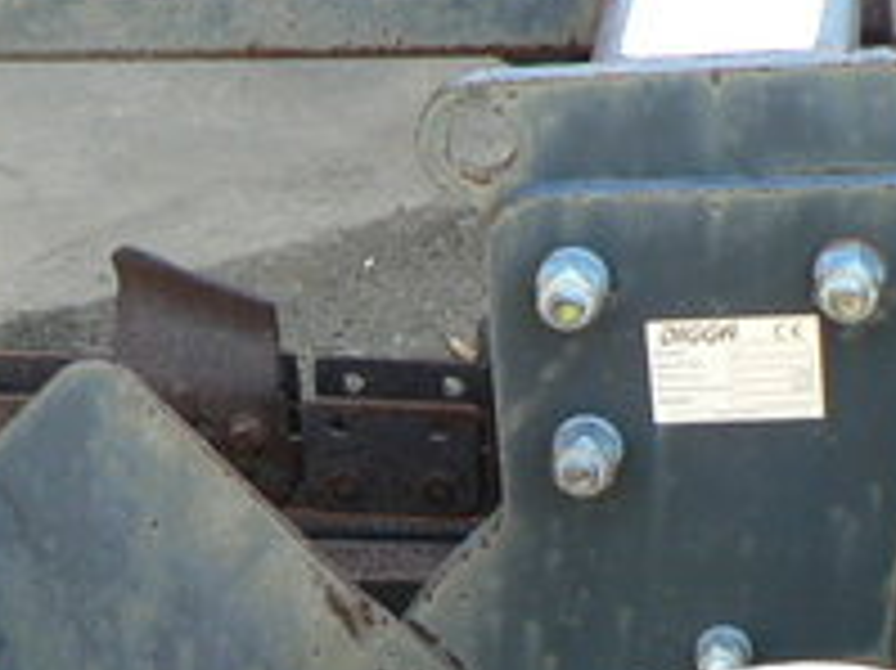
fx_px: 3751
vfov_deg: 10.0
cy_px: 854
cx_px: 158
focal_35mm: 145
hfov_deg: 13.5
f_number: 2.8
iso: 80
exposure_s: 1/50
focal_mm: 6
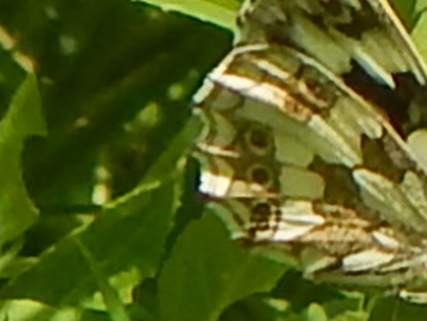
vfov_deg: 12.1
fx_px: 1518
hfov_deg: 15.8
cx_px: 389
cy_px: 139
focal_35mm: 123
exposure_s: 1/1000
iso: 125
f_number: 3.7
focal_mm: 8.6
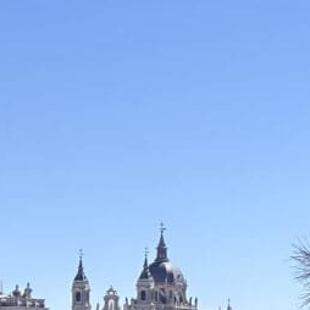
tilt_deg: +0.2
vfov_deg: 9.3
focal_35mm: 185
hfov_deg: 9.4
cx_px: 65
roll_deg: -0.2
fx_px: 1874
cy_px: 375
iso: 40
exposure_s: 1/2778
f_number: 1.6
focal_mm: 5.96
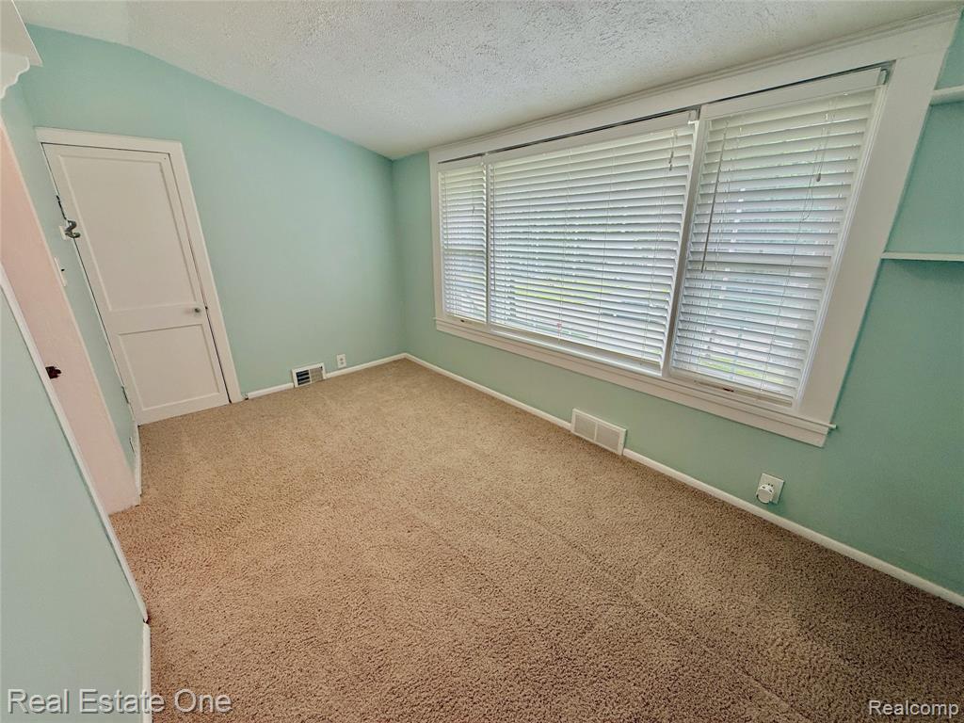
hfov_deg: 102.1
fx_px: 390
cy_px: 362
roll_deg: +0.7
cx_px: 482
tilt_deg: -18.5
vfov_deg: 85.7
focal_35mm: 14
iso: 80
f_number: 2.2
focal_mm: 2.22
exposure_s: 1/120
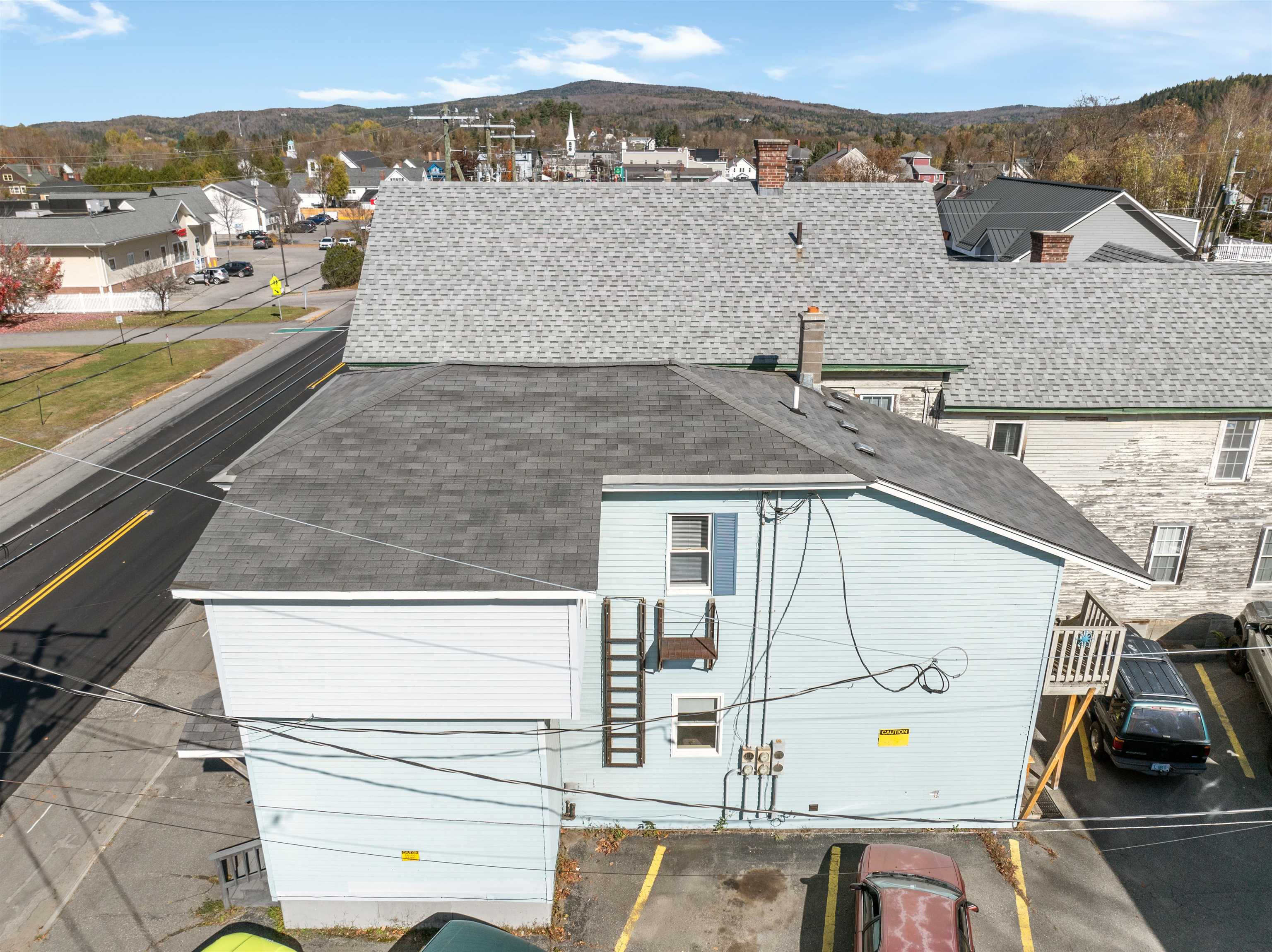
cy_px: 476
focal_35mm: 24
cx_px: 636
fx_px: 881
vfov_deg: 56.8
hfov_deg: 71.6
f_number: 2.8
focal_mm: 12.29
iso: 110
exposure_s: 1/5000
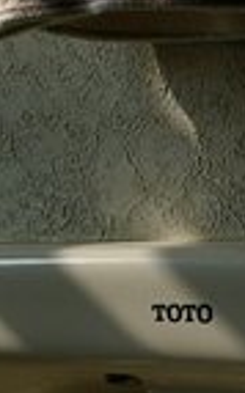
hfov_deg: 7.2
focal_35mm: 180
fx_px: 1927
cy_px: 286
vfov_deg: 11.6
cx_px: 292
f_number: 8
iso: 200
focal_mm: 21
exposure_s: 1/100
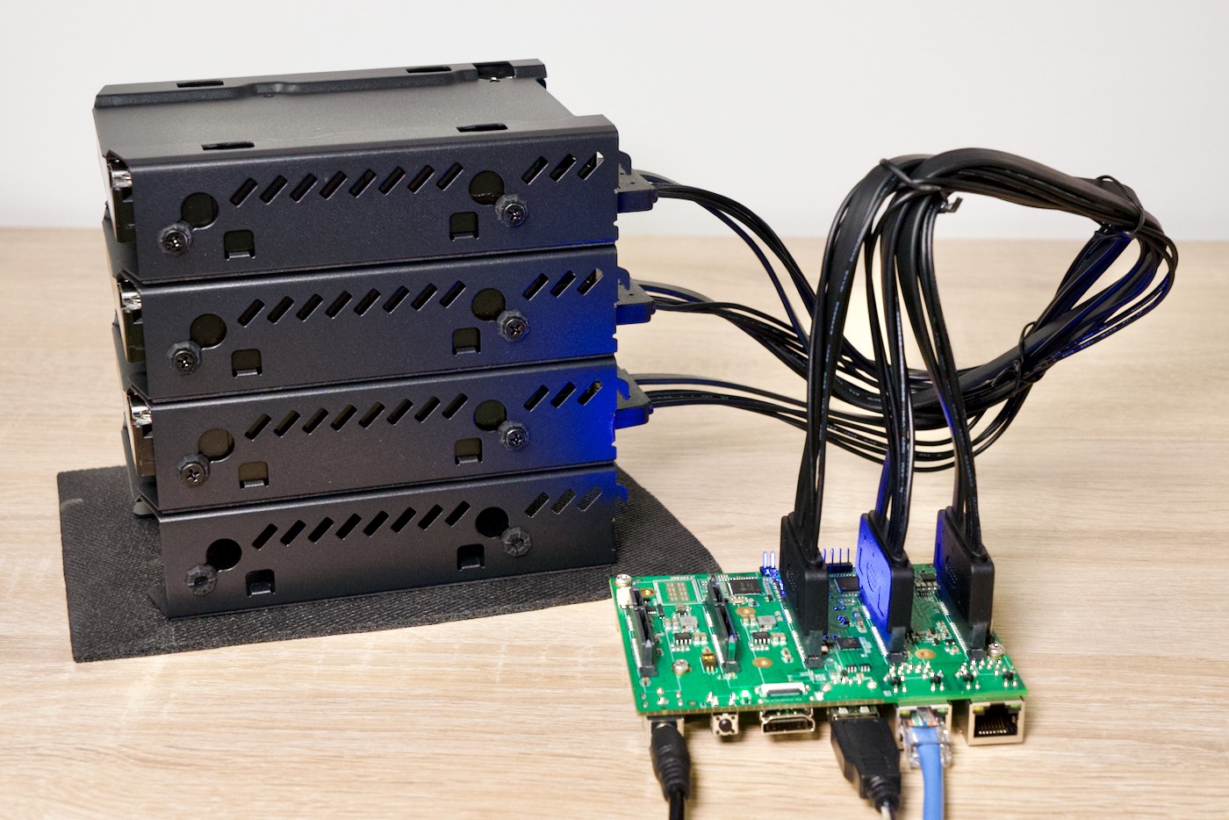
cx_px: 614
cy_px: 410
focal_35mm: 58
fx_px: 1997
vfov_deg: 23.2
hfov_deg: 34.2
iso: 1600
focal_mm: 39
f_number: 8
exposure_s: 1/60
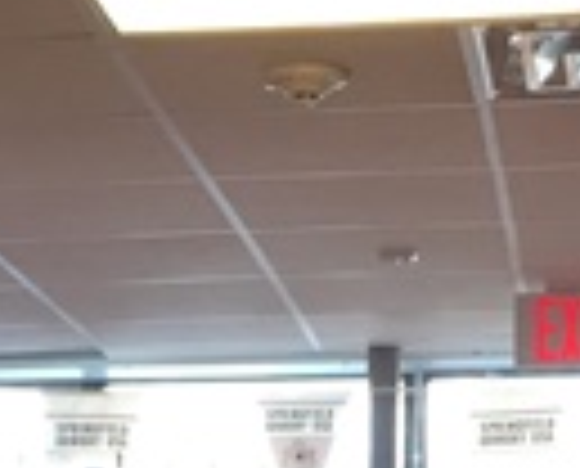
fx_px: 3013
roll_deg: +0.4
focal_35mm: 175
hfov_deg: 11.0
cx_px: 252
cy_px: 1134
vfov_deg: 8.2
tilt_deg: -6.3
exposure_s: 1/40
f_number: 2.2
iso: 32
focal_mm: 4.15
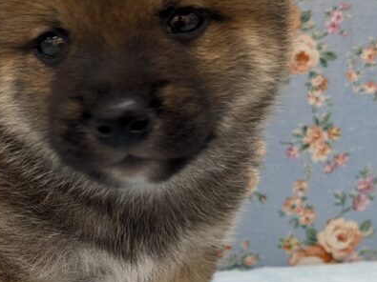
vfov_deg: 18.0
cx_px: -1
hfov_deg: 22.9
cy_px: 168
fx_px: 893
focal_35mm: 82
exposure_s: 1/99.9
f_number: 1.73
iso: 135
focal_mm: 4.38
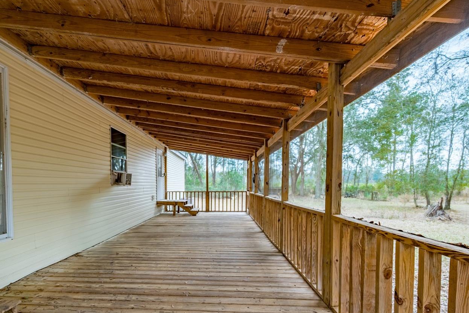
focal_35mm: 18
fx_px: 235
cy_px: 196
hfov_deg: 89.5
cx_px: 205
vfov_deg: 66.4
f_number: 8
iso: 400
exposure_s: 1/250
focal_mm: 14
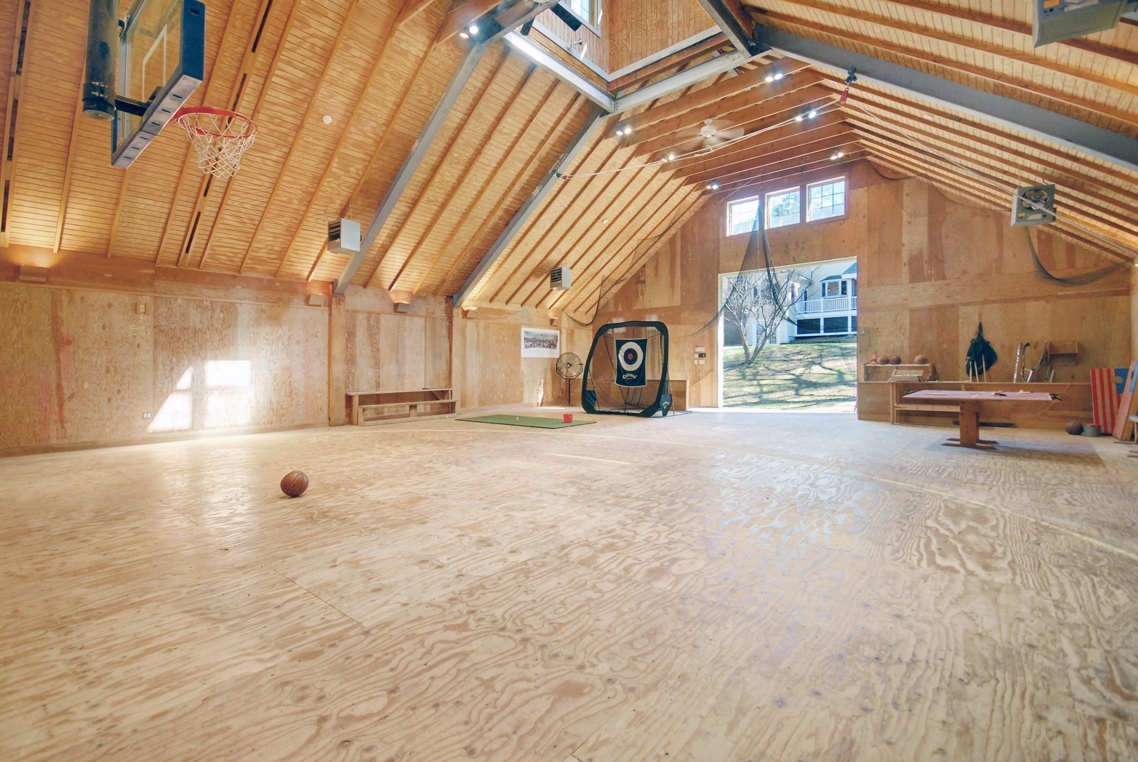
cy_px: 381
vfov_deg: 77.5
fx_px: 475
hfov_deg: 100.3
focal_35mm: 15
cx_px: 569
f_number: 5
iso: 800
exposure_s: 1/60
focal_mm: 10
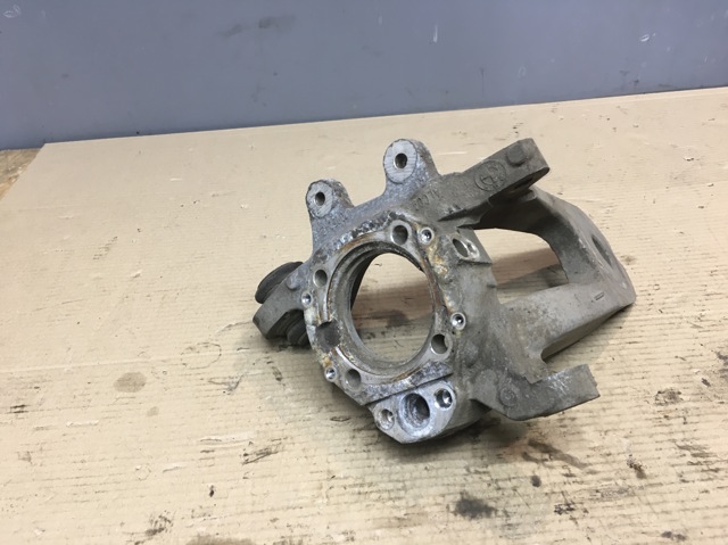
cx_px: 364
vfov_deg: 48.2
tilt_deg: -34.7
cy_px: 272
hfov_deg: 61.7
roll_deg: +3.2
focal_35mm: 29
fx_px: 609
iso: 80
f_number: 2.2
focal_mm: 4.15
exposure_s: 1/33
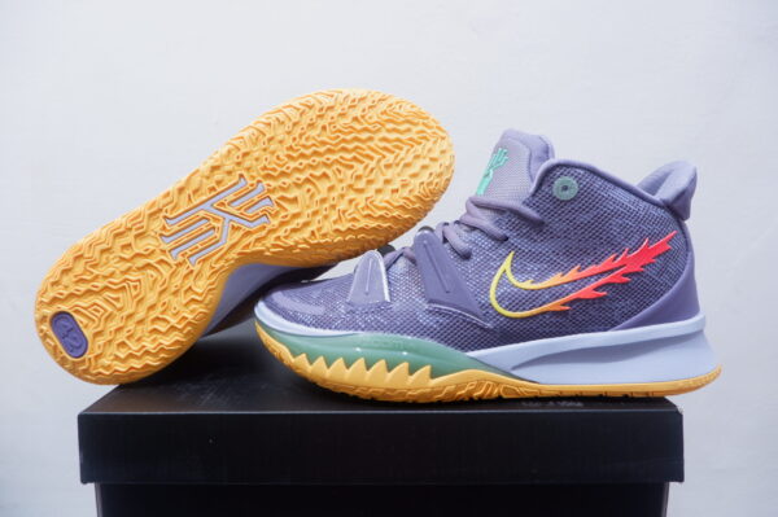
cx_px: 389
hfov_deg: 76.1
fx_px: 497
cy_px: 258
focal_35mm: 23
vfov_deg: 55.0
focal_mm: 15
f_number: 3.5
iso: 640
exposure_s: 1/25
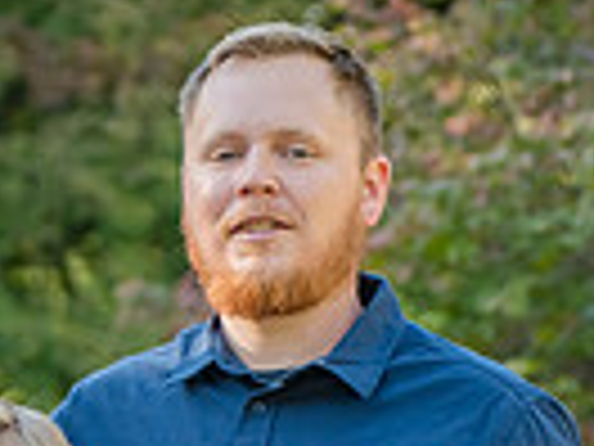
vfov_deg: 4.0
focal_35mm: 369
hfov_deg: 5.3
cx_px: -157
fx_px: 6332
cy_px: 734
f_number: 4
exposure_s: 1/400
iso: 400
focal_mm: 80
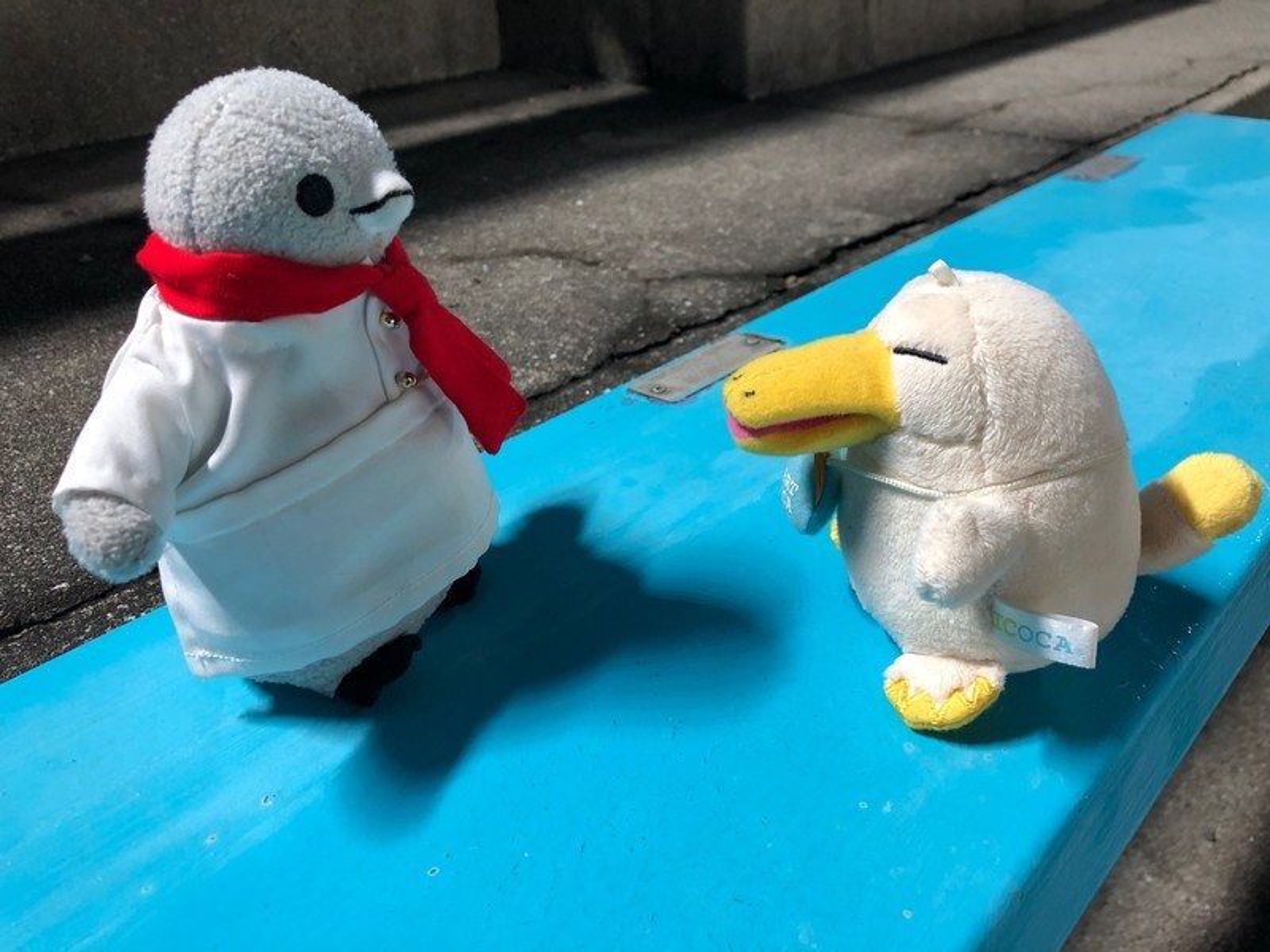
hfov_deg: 63.4
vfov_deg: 49.7
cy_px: 476
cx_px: 635
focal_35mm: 28
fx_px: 1027
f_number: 1.8
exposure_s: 1/30
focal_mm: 3.99
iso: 40
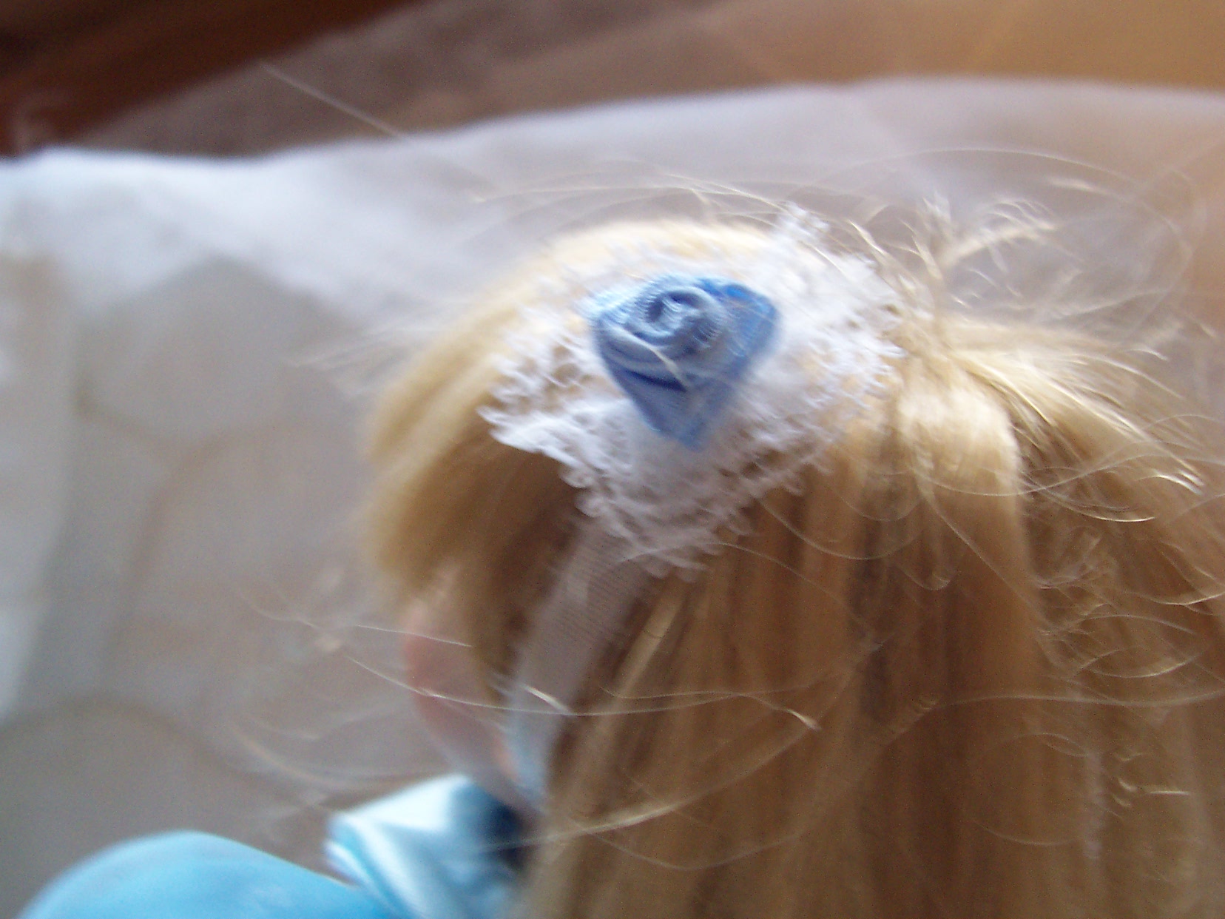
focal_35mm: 37
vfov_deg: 38.7
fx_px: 1309
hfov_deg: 50.1
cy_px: 460
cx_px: 612
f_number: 2.8
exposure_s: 1/10
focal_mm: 5.6
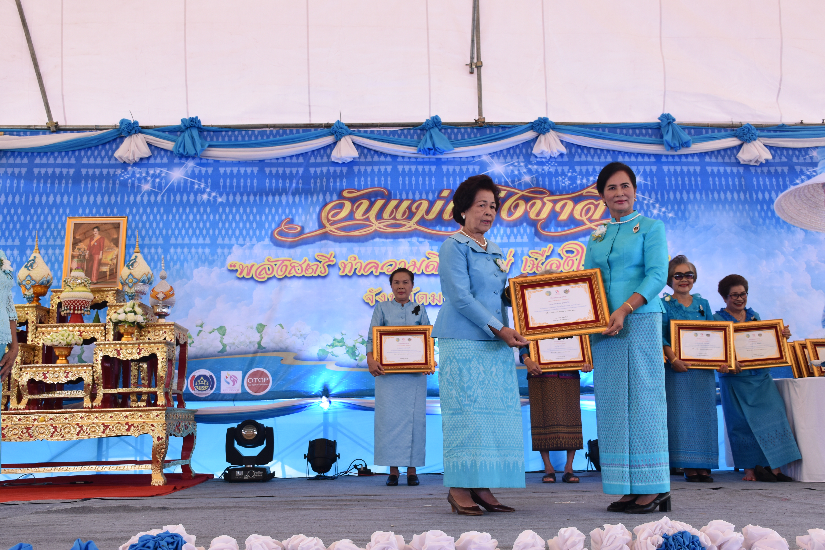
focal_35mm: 39
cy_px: 275
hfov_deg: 49.6
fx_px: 894
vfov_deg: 34.2
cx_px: 412
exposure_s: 1/200
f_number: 7.1
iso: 400
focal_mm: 26
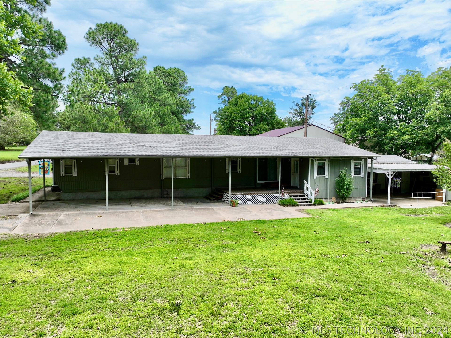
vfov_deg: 56.8
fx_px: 313
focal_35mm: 24
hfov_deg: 71.6
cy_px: 169
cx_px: 226
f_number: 2.8
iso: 250
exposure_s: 1/2000
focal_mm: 12.29
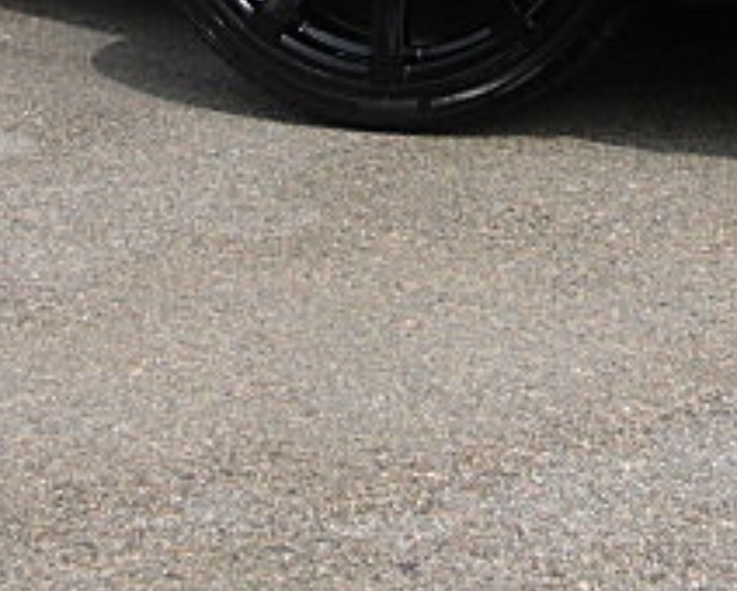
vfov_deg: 13.9
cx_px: 410
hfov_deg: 18.1
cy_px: -205
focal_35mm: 106
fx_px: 2314
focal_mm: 6.3
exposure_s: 1/500
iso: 50
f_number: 2.8
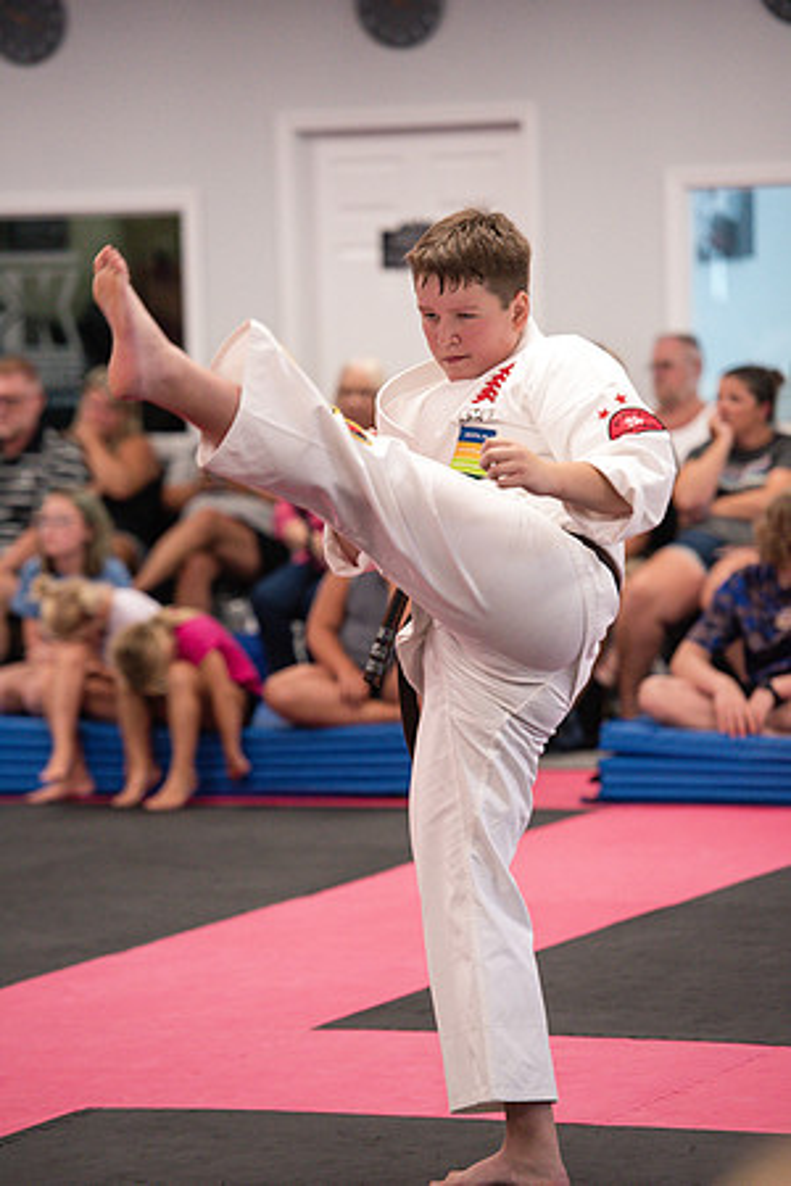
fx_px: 5438
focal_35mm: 165
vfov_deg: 12.5
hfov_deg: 8.3
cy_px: 593
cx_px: 396
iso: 1600
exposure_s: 1/400
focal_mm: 165
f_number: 3.5
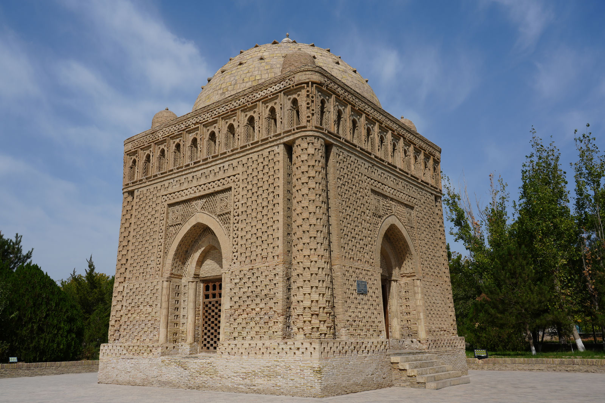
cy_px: 202
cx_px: 302
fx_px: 504
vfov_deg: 43.6
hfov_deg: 61.9
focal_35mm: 30
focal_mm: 30
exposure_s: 1/320
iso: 100
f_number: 10
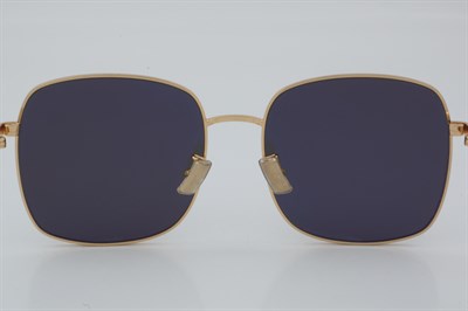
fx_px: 974
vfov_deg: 18.2
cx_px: 234
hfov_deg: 27.0
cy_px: 156
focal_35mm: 75
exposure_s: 1/3
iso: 100
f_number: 32
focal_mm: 50
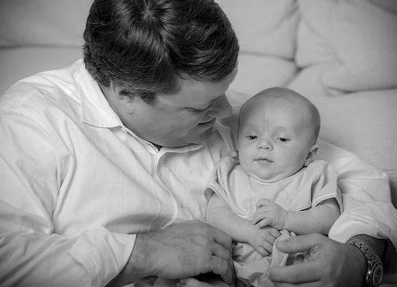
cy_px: 144
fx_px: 1616
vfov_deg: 10.1
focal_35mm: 143
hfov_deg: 14.0
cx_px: 194
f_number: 5.6
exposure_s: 1/200
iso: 250
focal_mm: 135
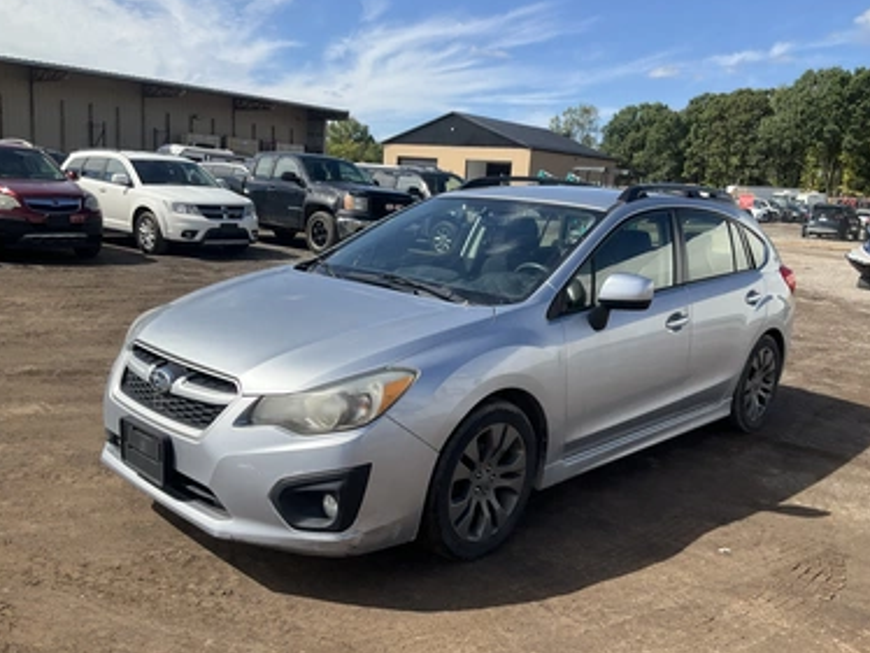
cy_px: 335
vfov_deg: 45.5
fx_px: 780
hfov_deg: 58.3
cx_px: 451
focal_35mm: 31
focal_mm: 3
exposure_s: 1/1730
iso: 25
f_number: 1.8
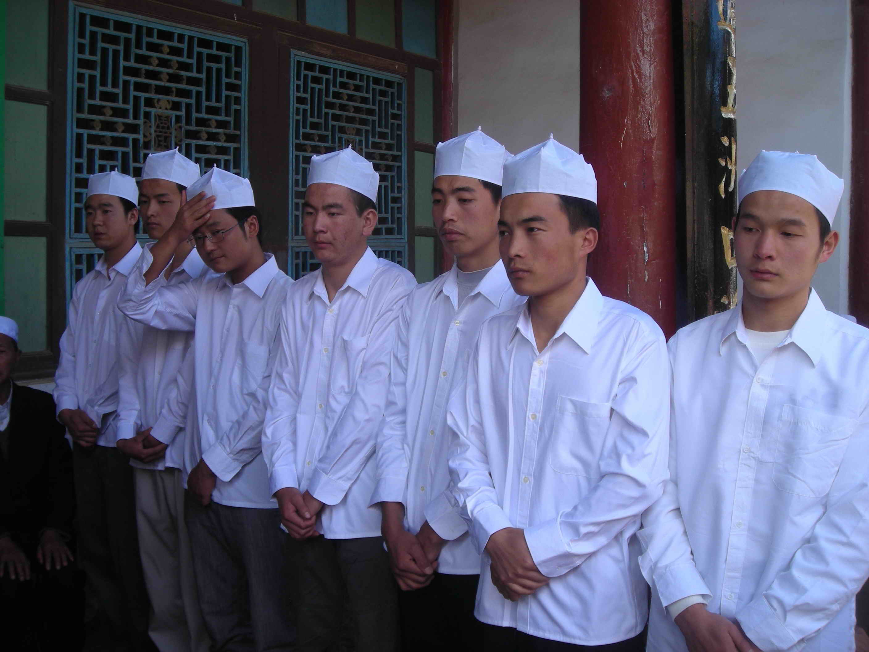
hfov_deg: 49.0
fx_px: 954
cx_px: 434
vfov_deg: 37.7
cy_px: 326
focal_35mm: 38
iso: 50
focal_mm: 6.3
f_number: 3.2
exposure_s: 1/85.8
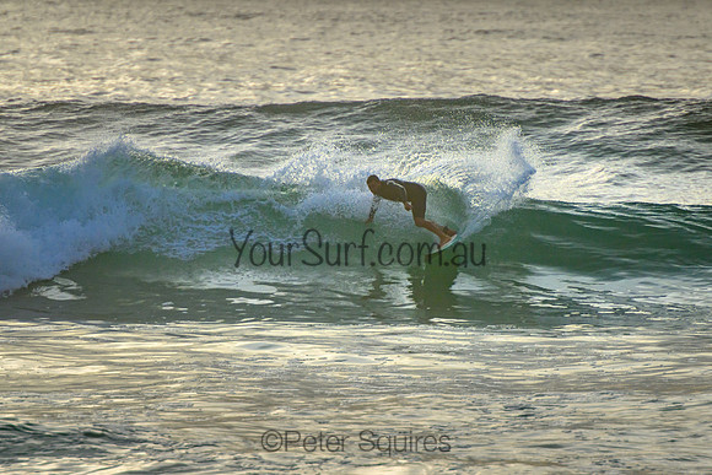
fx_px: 10876
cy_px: 222
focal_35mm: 550
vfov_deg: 2.5
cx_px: 406
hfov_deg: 3.7
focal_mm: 400
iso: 640
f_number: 5.6
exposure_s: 1/2000
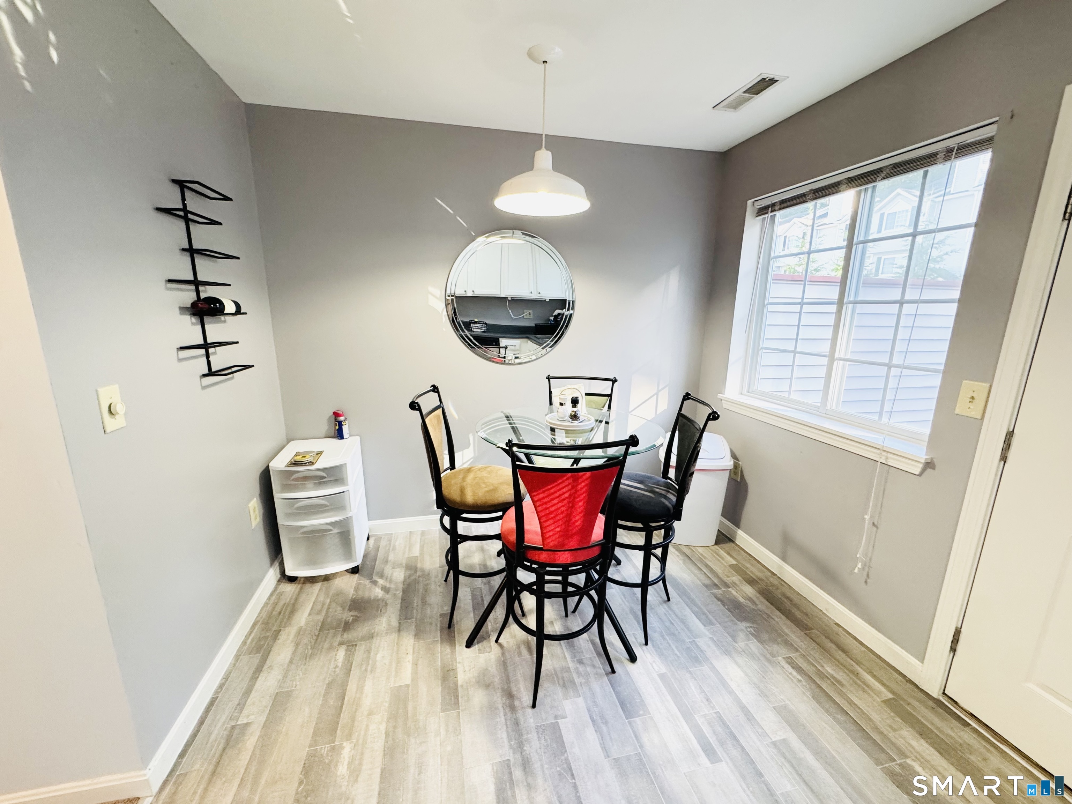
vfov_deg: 85.7
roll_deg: -1.1
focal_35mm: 14
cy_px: 402
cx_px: 536
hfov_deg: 102.1
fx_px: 434
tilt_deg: -12.2
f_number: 2.2
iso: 320
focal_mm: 2.22
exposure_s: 1/120
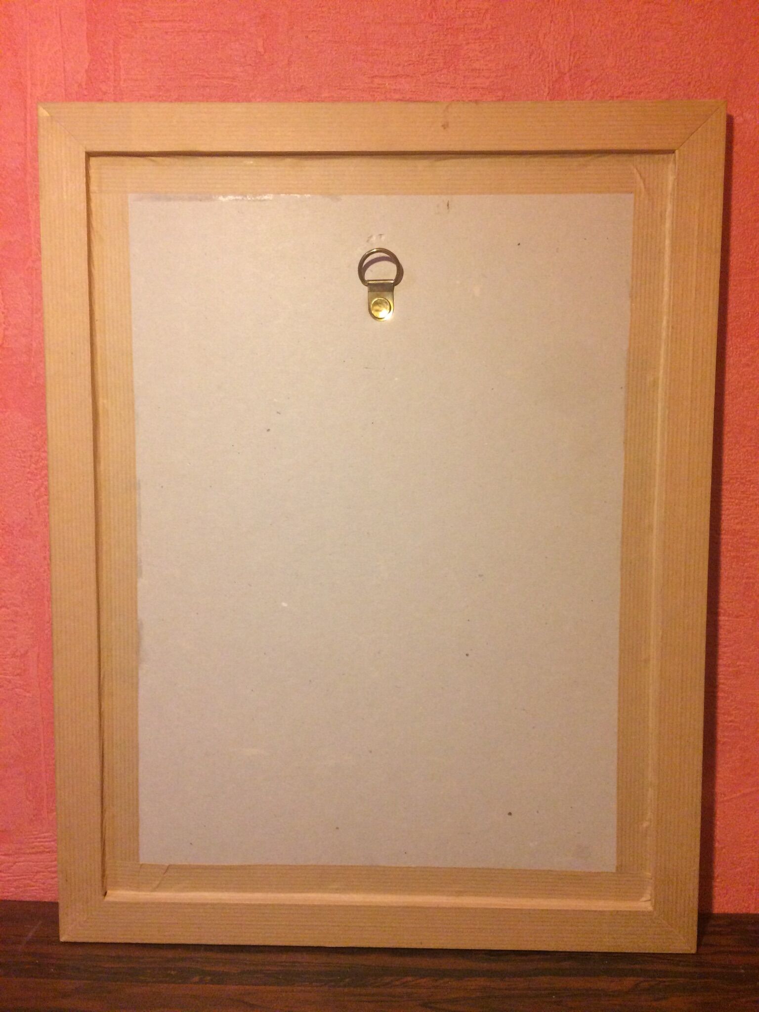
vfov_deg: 61.7
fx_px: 848
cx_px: 380
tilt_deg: -10.6
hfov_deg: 48.2
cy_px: 506
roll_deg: +0.5
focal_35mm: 29
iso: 320
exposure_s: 1/33
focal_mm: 4.15
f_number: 2.2
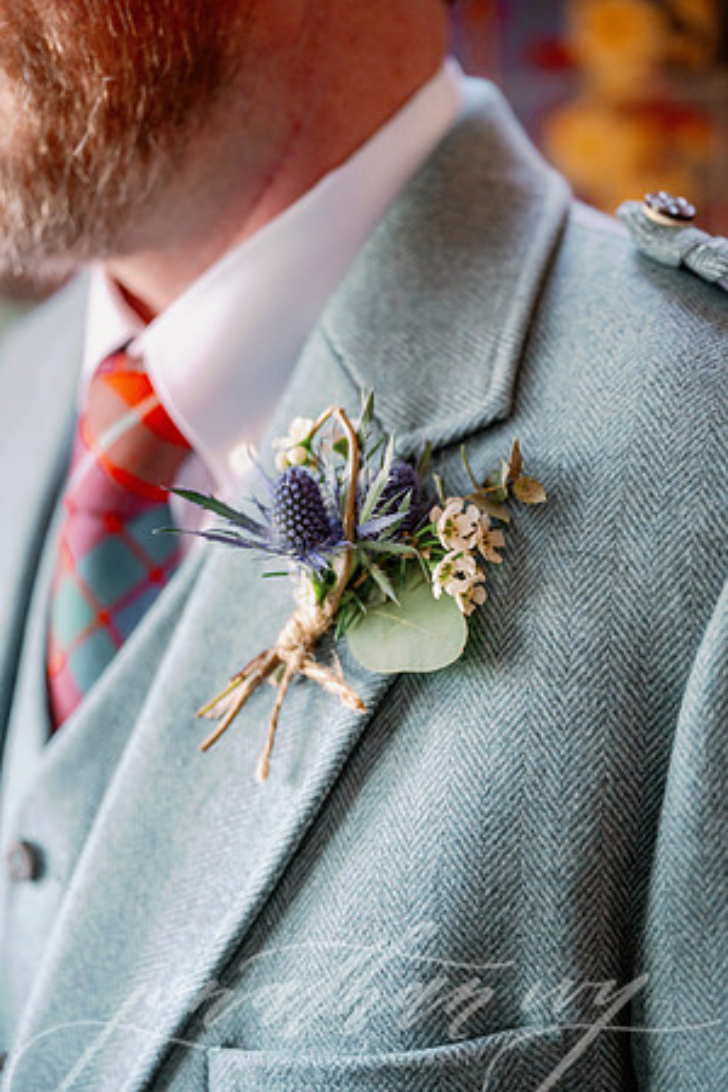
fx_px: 1668
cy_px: 546
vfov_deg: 36.2
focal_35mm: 55
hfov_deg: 24.6
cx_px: 364
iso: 1250
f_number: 2.8
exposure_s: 1/125
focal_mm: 55
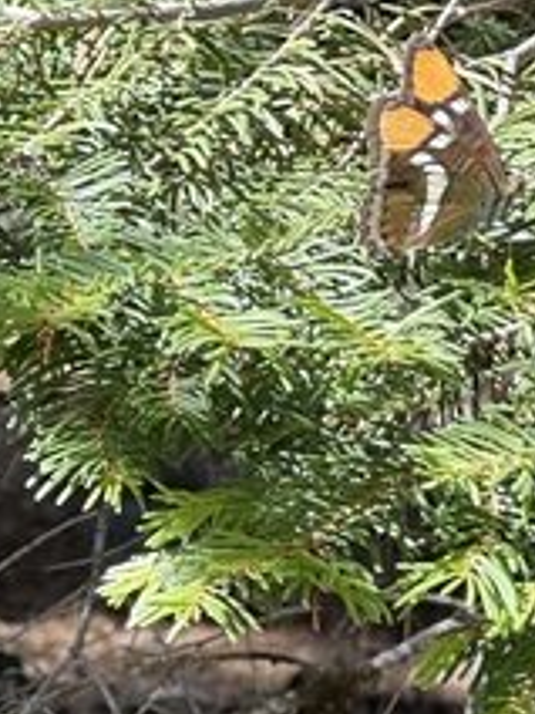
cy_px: 276
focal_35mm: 189
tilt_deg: -7.7
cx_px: 357
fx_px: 3895
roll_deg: -0.7
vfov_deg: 10.5
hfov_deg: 7.9
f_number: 2.8
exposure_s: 1/135
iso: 32
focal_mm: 9
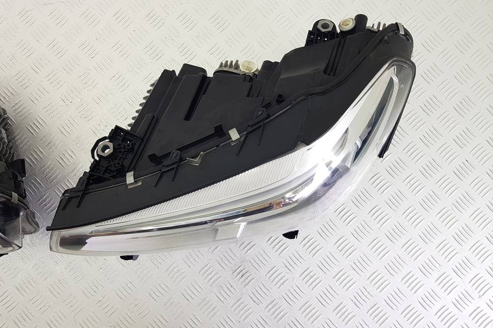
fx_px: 383
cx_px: 239
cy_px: 159
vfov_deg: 46.4
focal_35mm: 28
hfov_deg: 65.5
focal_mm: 4.2
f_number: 1.7
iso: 50
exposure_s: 1/100
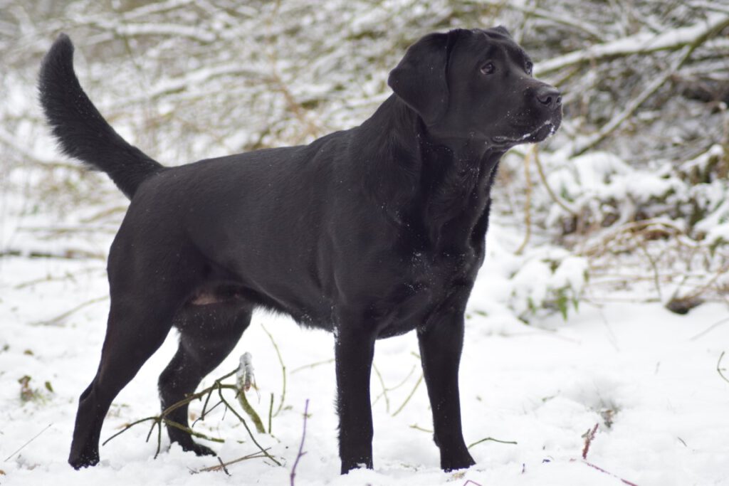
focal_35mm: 165
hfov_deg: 12.5
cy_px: 243
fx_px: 3341
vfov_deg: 8.3
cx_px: 364
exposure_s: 1/640
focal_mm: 110
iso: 800
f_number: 4
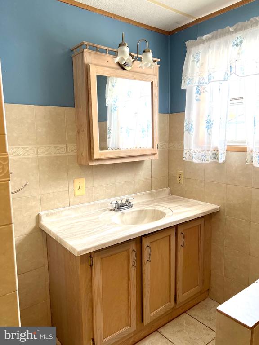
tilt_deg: -6.8
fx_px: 259
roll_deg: +0.3
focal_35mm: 26
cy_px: 172
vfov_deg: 67.3
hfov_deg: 53.1
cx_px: 130
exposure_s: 1/121
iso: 100
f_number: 1.5
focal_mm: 5.7
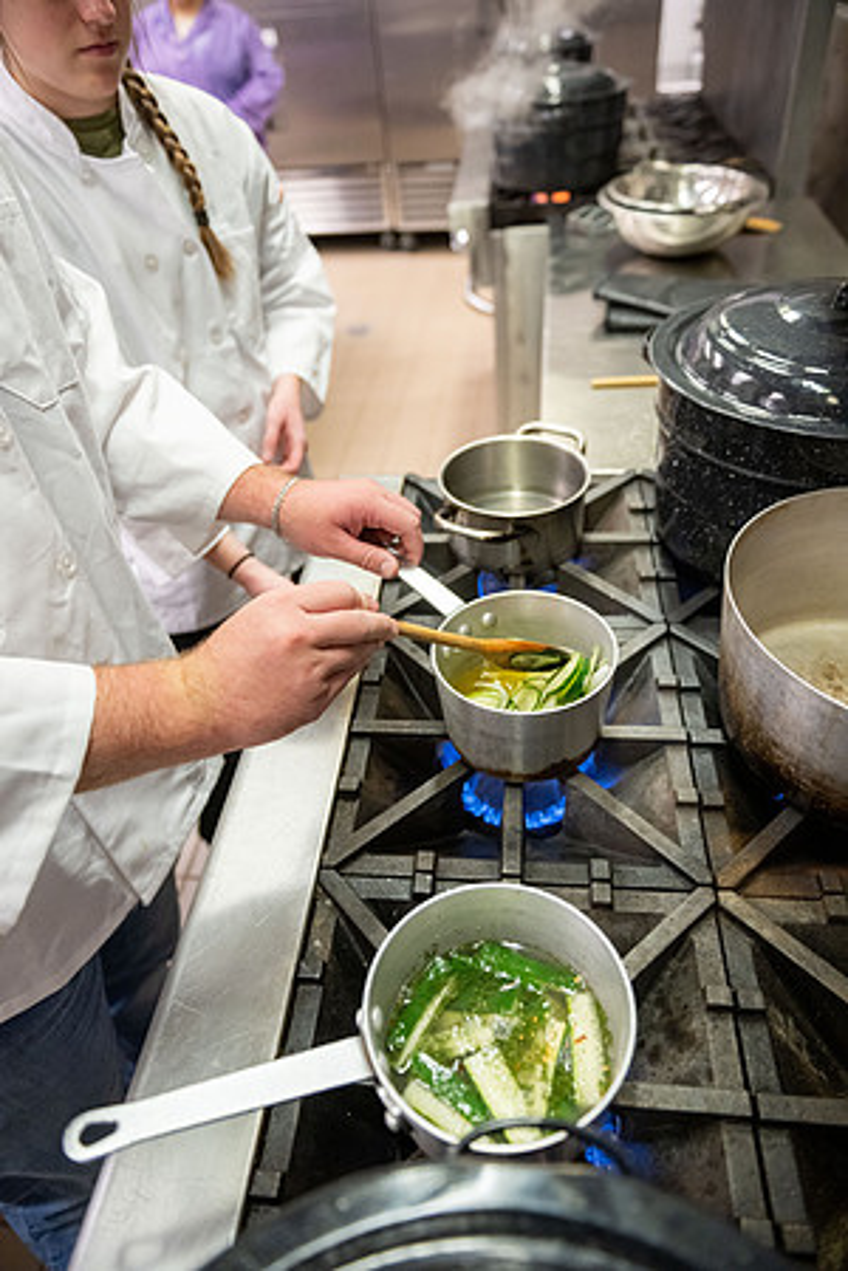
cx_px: 424
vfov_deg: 73.7
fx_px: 848
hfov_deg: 53.1
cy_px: 636
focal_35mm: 24
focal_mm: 24
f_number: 2.8
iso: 2500
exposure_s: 1/250
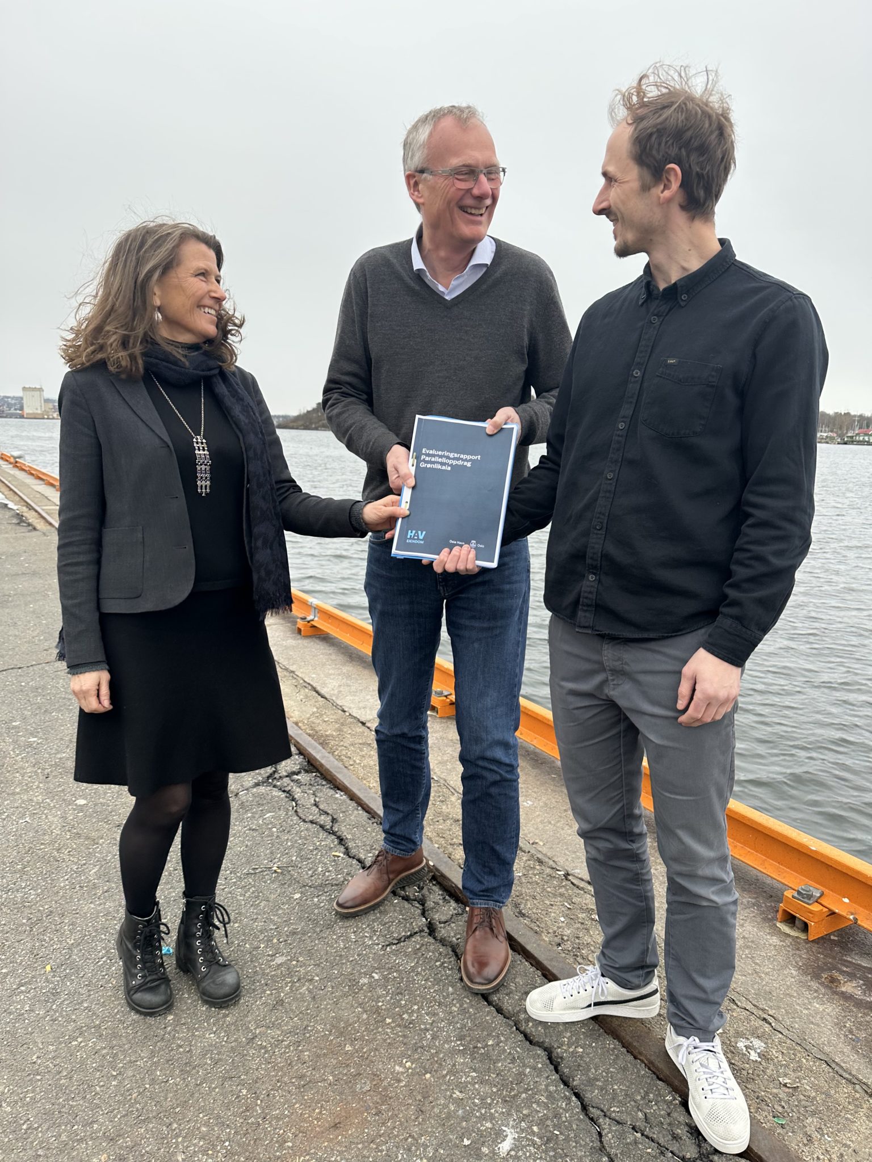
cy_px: 581
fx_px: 806
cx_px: 436
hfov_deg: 56.8
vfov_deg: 71.6
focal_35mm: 24
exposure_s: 1/121
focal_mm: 6.86
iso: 100
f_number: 1.78
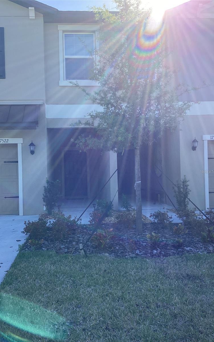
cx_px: 91
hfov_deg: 38.2
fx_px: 308
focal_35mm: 33
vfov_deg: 58.1
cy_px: 171
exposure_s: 1/497
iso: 25
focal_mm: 3.3
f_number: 2.4
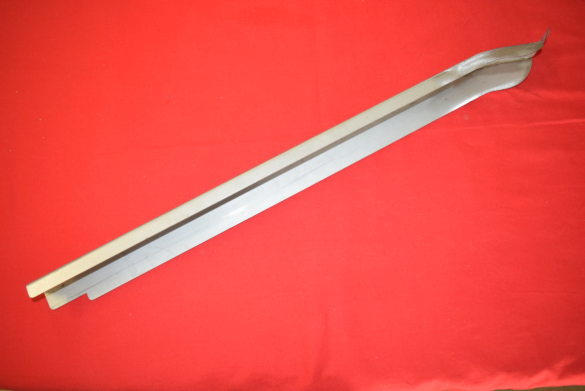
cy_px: 196
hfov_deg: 59.5
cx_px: 292
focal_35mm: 32
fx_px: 512
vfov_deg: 41.8
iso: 800
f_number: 5
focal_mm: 21
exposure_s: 1/60
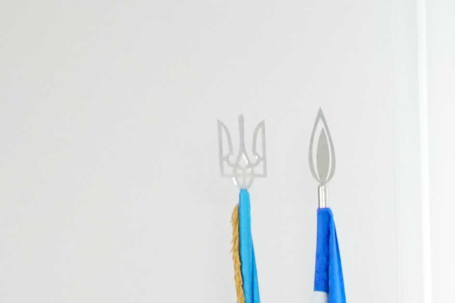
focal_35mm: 181
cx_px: 540
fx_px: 2289
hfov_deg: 11.1
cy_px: 917
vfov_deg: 6.8
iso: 2000
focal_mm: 19
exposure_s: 1/160
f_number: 4
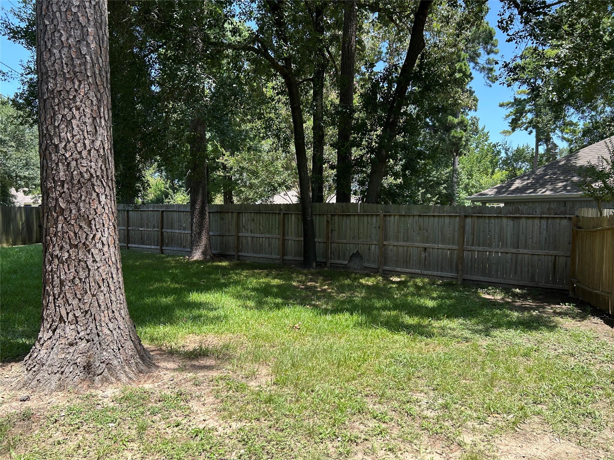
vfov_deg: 53.1
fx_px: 461
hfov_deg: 67.3
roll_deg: -0.8
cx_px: 307
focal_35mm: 26
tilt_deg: -2.3
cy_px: 230
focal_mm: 5.7
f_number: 1.5
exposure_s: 1/982
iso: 50
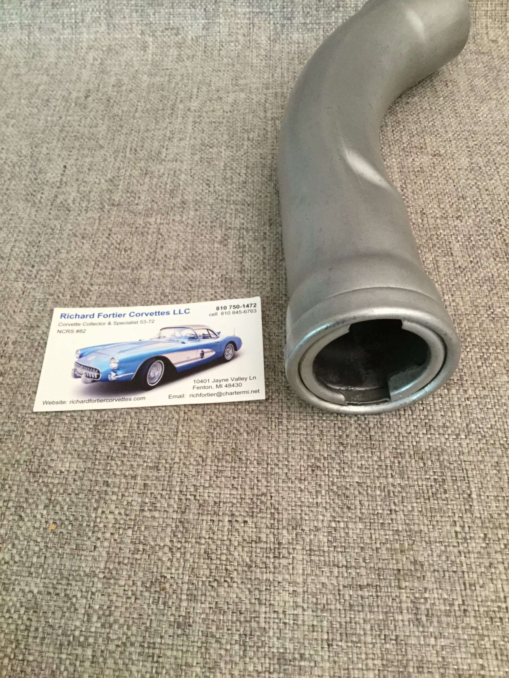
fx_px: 608
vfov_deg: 58.4
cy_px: 339
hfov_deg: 45.4
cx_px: 254
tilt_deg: -53.2
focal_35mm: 31
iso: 125
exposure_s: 1/30
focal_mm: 3.3
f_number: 2.4
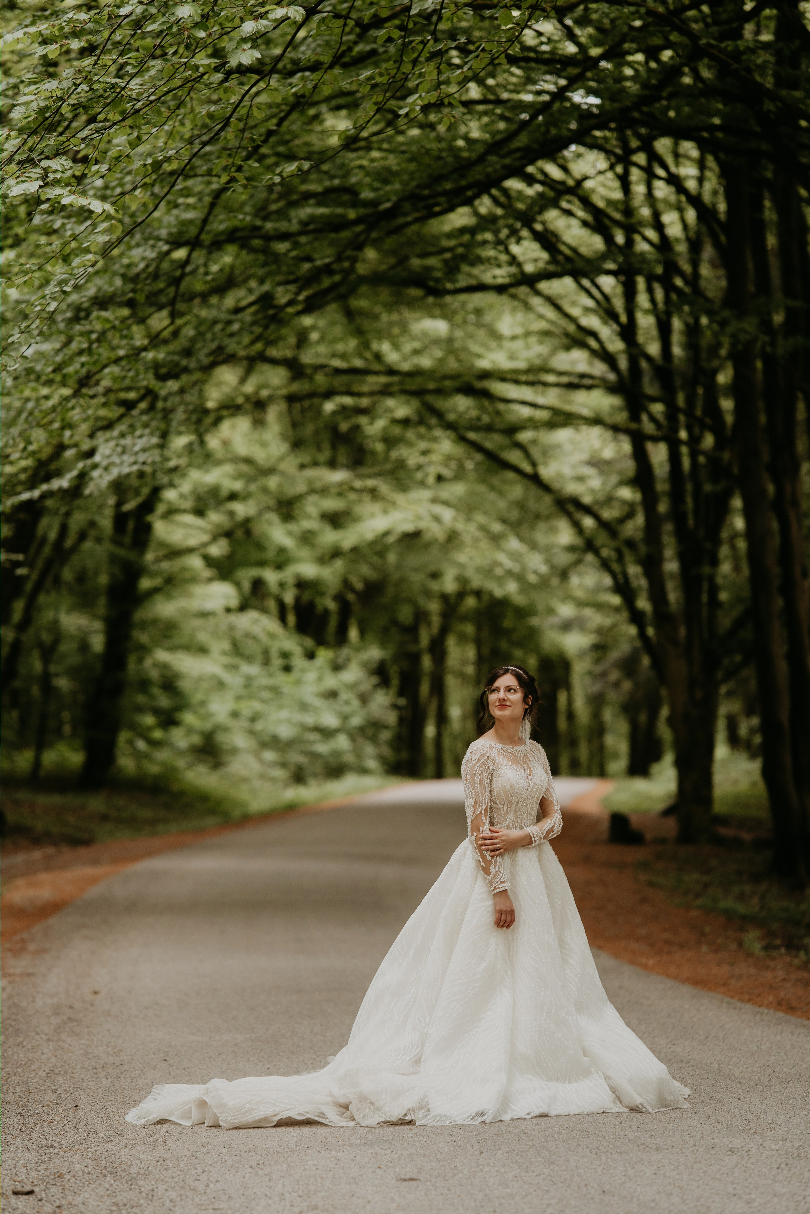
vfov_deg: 23.9
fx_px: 2869
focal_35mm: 85
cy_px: 607
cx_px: 405
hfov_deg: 16.1
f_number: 1.8
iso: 500
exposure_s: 1/500
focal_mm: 85
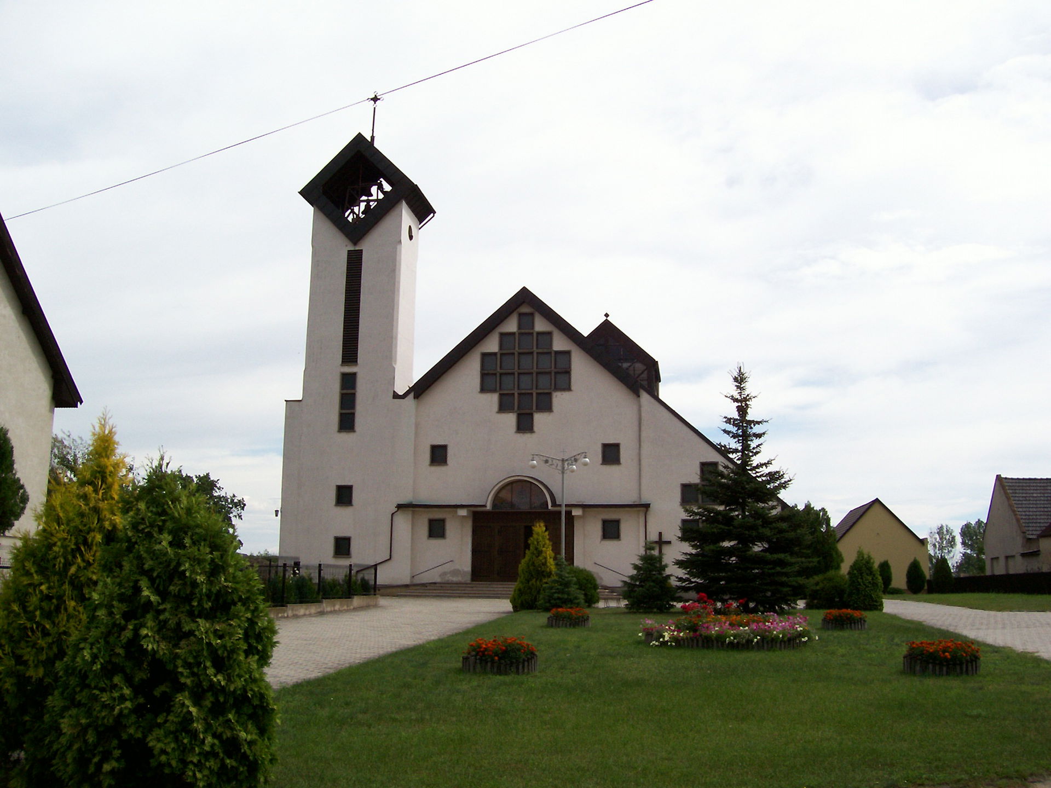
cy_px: 394
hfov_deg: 54.0
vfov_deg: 41.8
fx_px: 1032
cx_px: 526
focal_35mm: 34
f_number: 5.1
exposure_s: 1/475
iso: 80
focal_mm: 5.6
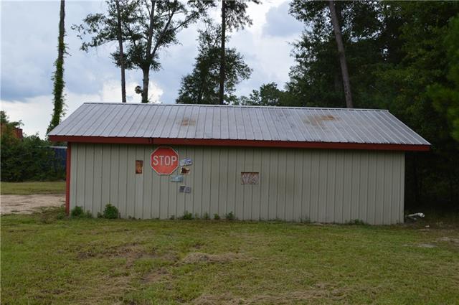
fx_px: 458
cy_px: 152
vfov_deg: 36.8
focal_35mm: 36
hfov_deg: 53.2
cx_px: 230
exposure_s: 1/160
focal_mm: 24
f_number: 6.3
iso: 100
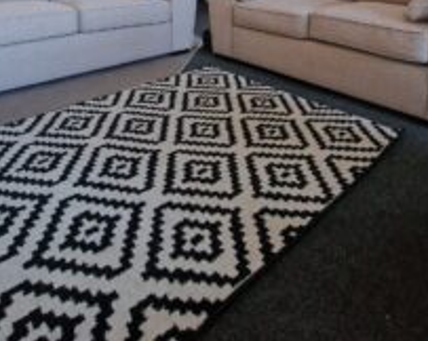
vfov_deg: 46.6
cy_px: -6
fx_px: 316
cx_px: 179
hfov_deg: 67.7
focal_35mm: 25
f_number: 2.2
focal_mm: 2.2
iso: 400
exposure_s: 1/50
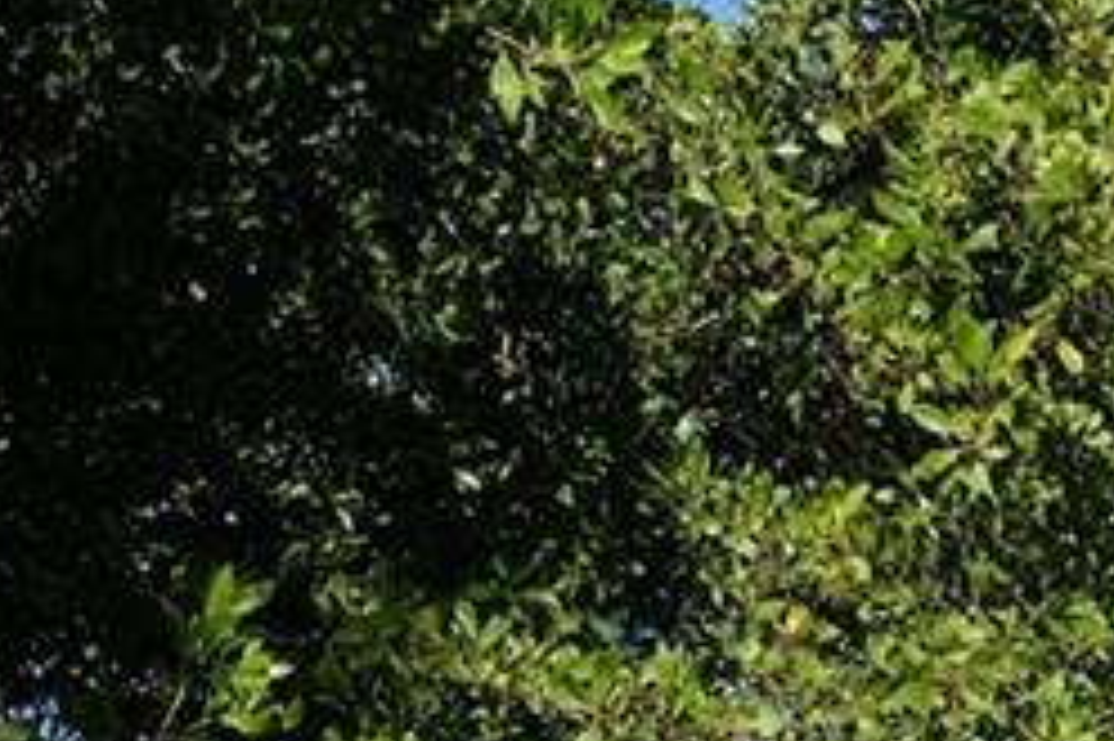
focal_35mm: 200
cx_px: 3032
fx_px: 6185
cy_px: 1698
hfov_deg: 8.9
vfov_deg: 6.6
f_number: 3.2
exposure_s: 1/2200
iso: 200
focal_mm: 20.5
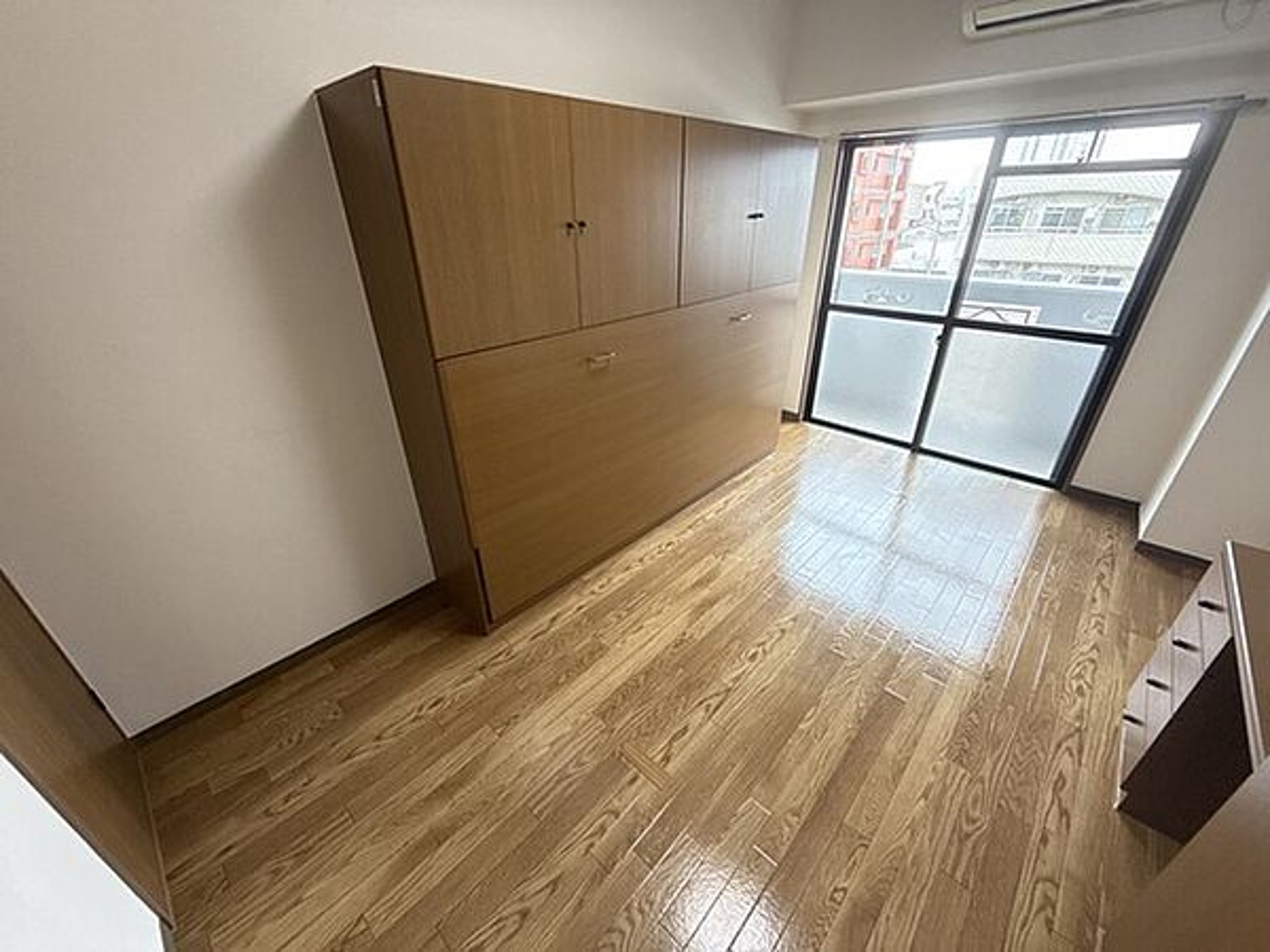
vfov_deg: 85.7
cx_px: 635
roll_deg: +0.0
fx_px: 514
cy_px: 476
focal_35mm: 14
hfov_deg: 102.1
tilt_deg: -26.8
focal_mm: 2.22
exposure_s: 1/99
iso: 200
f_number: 2.2
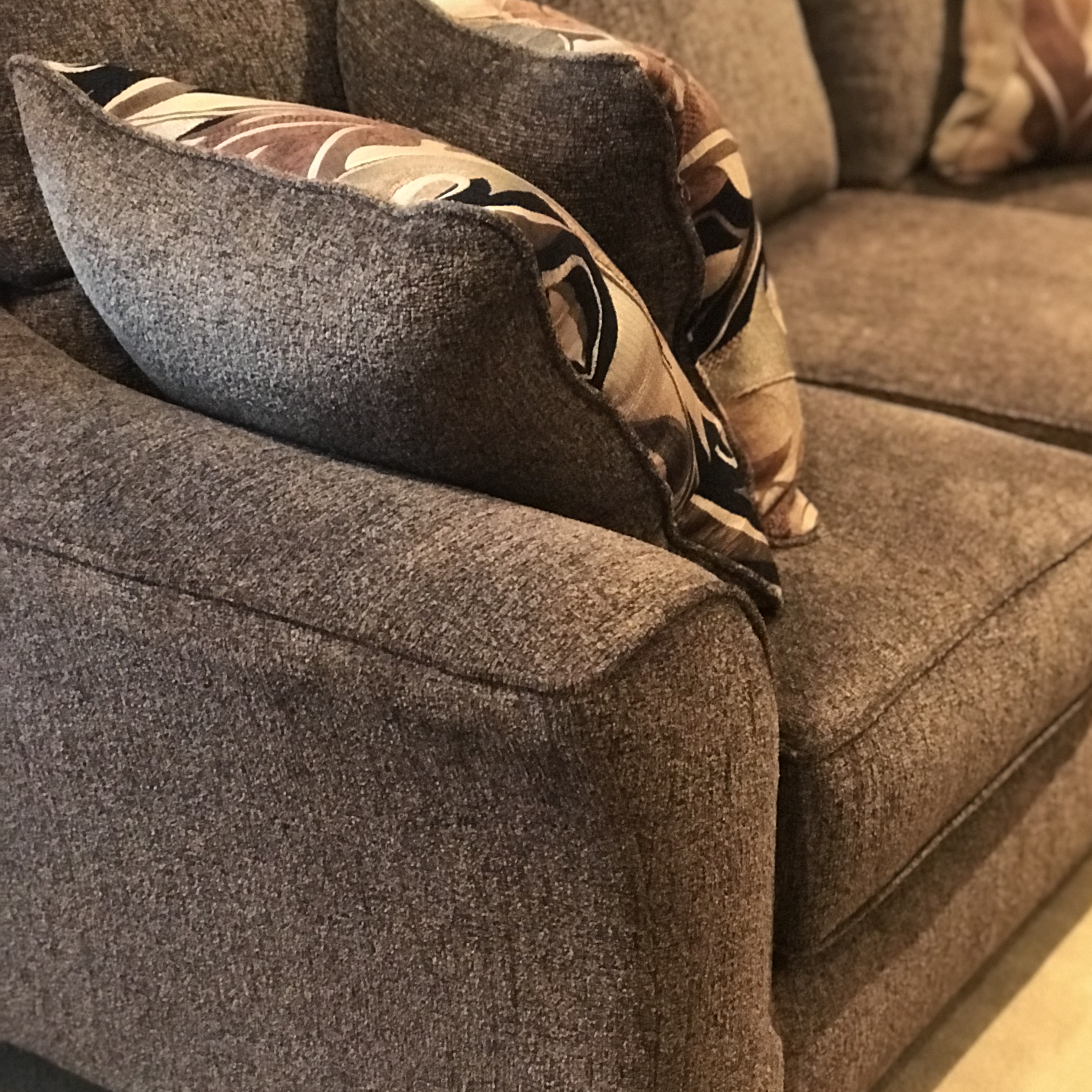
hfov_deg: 25.0
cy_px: 507
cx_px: 559
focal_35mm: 69
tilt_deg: -24.0
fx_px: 2463
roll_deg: +0.3
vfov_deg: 25.0
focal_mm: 6.6
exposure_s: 1/60
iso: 1000
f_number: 2.8
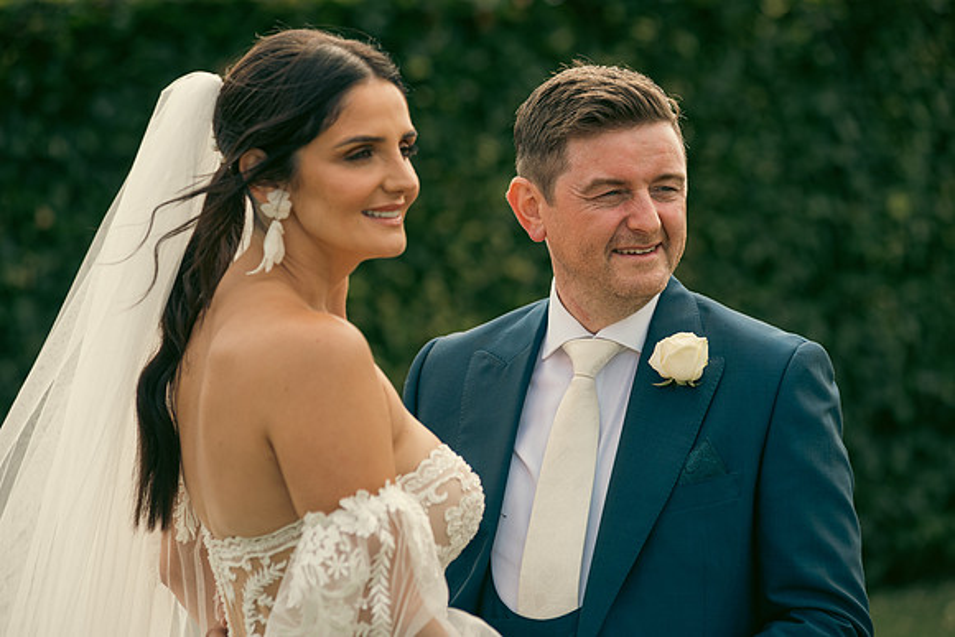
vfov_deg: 10.2
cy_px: 318
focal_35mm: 135
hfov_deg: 15.2
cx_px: 478
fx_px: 3582
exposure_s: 1/320
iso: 100
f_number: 3.5
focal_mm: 135
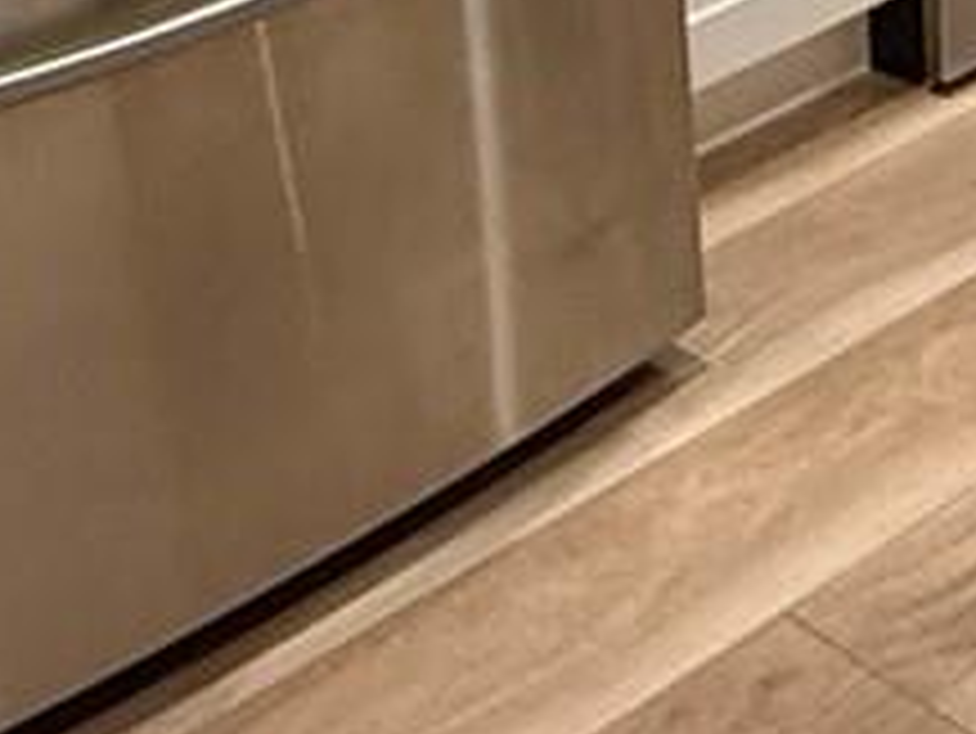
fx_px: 2906
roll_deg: +0.4
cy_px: -648
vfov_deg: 12.9
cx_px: 1138
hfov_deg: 18.2
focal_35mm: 103
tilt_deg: -13.7
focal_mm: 2.22
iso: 250
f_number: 2.2
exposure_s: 1/60
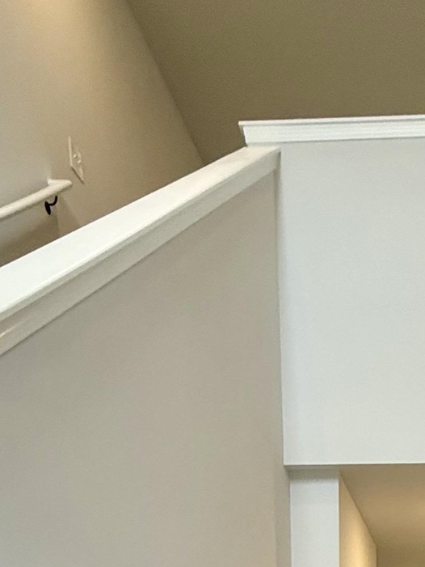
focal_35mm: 46
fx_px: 753
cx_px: 423
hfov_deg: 29.5
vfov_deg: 27.0
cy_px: 875
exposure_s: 1/120
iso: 250
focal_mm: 2.22
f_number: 2.2
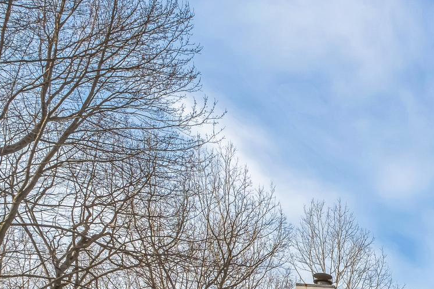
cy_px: 385
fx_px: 494
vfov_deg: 26.9
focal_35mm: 41
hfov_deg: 36.0
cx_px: 530
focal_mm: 10
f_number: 7.1
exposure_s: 1/125
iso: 125
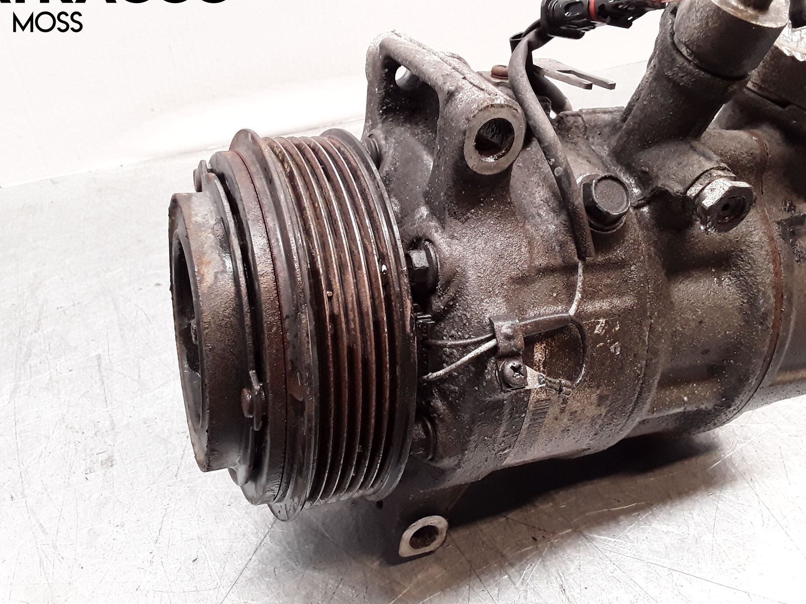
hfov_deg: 58.3
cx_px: 415
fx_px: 722
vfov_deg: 45.4
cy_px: 290
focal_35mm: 31
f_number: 1.9
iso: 100
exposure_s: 1/50
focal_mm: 2.91
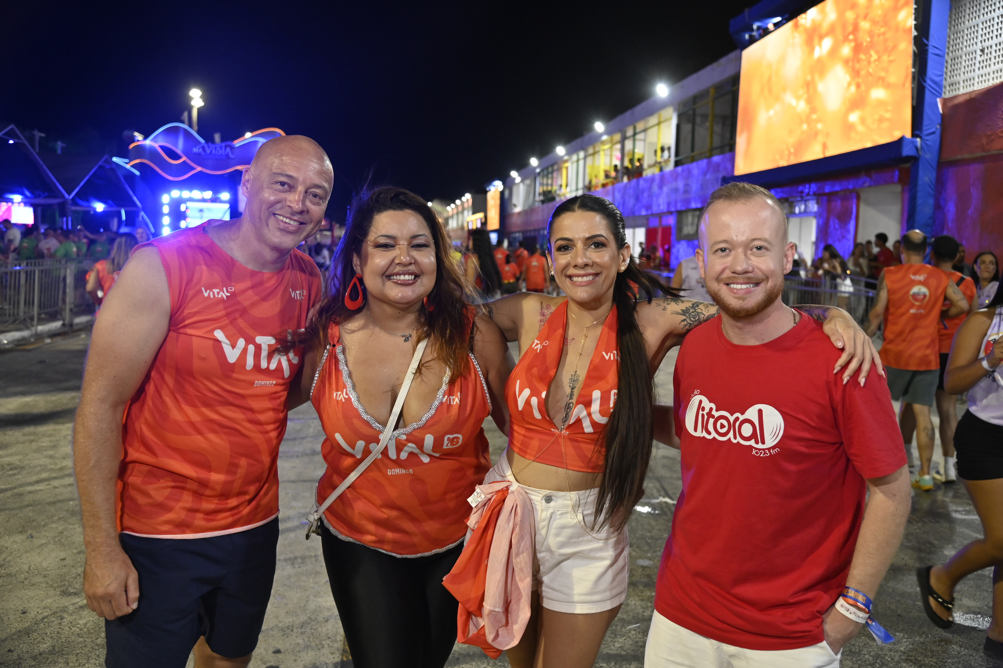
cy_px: 334
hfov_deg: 55.8
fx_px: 947
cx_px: 502
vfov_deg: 38.9
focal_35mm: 34
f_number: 4
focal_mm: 34
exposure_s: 1/160
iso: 2500
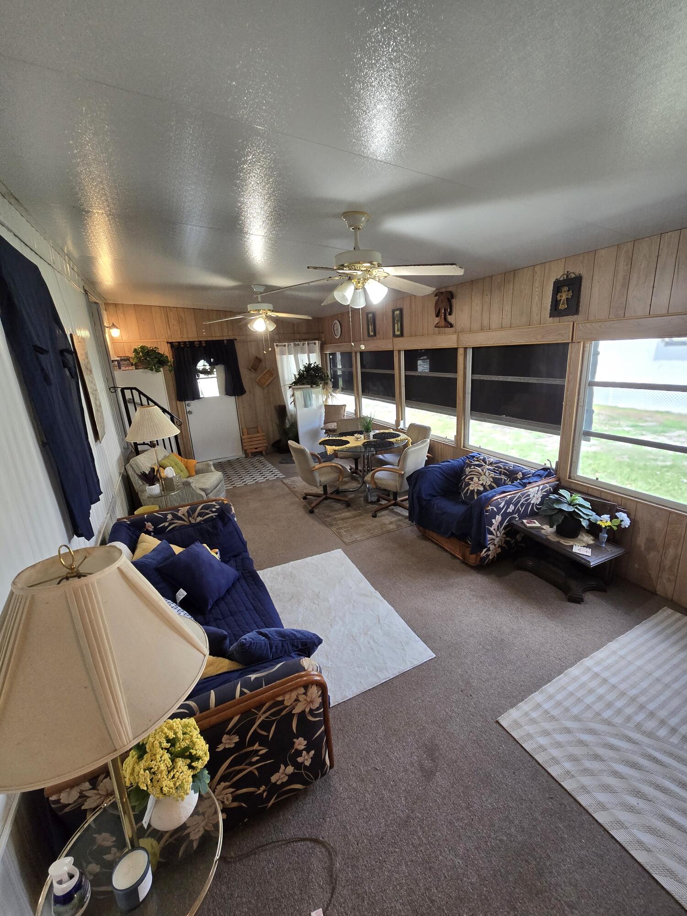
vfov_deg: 106.2
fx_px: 344
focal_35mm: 13
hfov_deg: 89.9
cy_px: 458
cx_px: 344
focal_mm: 2.2
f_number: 2.2
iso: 250
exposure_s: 1/60.2
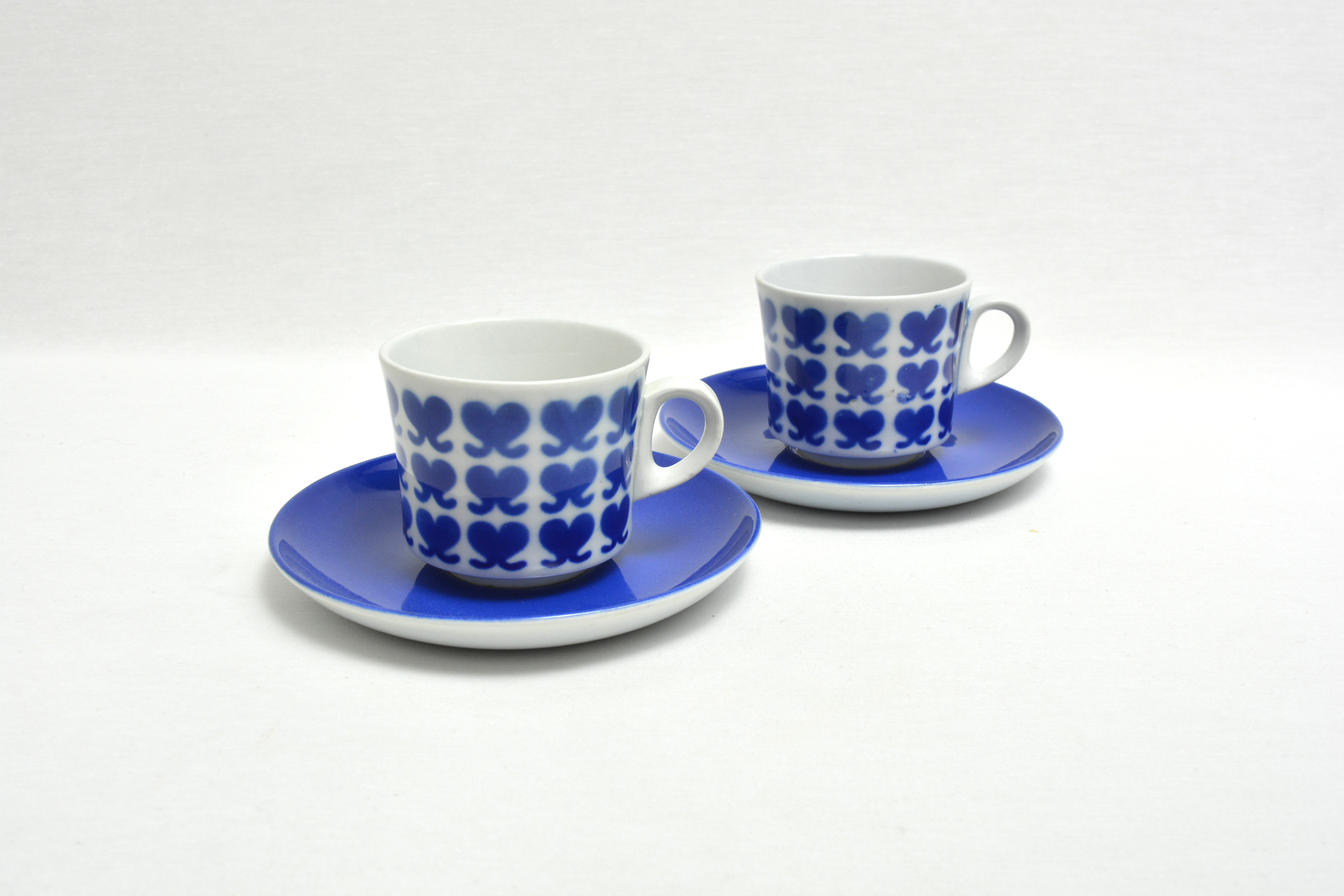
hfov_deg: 47.9
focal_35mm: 40
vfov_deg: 33.0
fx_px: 1512
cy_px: 448
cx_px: 672
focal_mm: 27
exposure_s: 1
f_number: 11
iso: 400
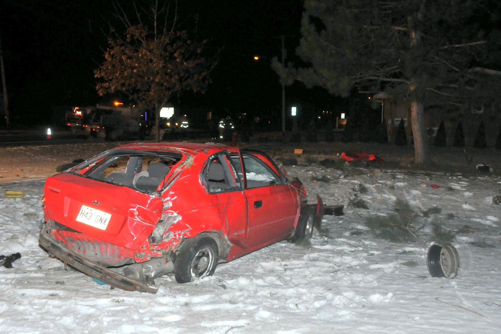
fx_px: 668
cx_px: 250
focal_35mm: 48
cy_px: 167
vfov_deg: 28.1
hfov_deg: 41.1
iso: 1000
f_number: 7.1
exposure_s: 1/60
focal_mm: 32
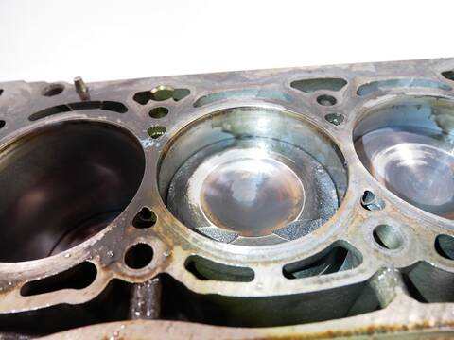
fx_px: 315
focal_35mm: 24
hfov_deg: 71.6
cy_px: 170
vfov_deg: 56.8
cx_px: 227
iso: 1600
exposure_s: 1/60
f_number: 3.5
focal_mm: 12
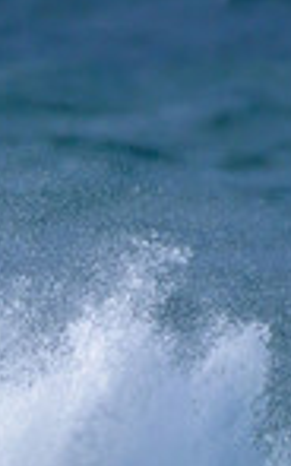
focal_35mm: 4024
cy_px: 582
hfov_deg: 0.3
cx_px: 38
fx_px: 51011
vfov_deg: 0.5
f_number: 11
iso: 1000
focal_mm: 1000
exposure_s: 1/2500
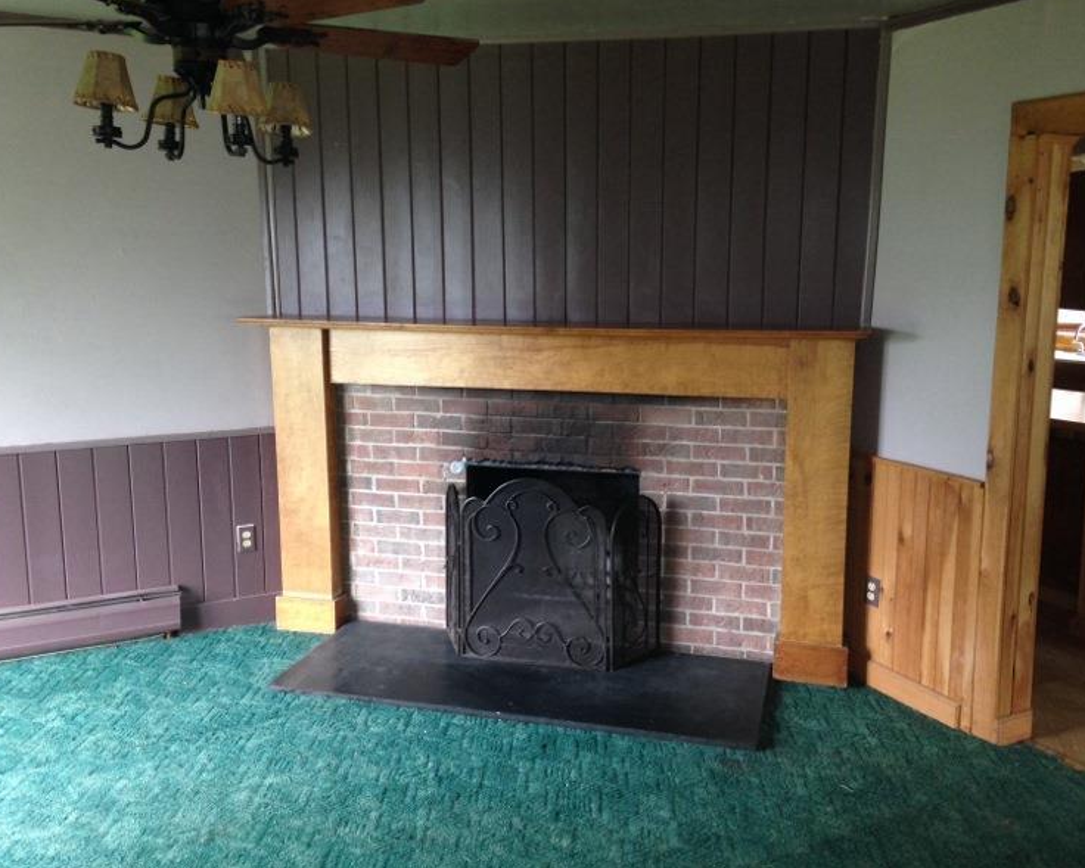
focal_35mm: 35
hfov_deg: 51.5
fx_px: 1124
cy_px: 430
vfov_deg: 42.2
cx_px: 572
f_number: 2.4
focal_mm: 4.12
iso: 100
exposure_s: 1/20
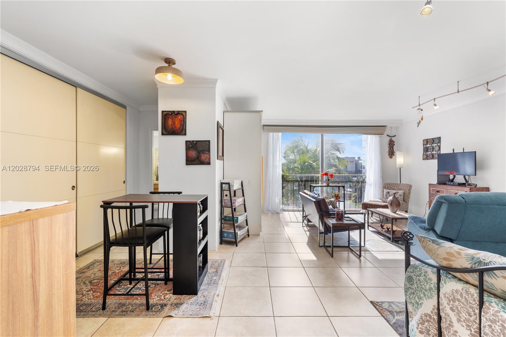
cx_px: 253
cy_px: 168
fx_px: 225
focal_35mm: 16
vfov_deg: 73.7
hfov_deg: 96.7
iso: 250
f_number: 9
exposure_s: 1/3
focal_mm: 16
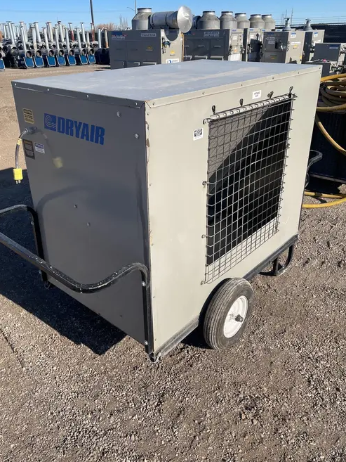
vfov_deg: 61.6
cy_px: 216
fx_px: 386
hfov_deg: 48.2
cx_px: 169
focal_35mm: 29
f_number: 1.6
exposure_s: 1/3509
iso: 32
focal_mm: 4.2
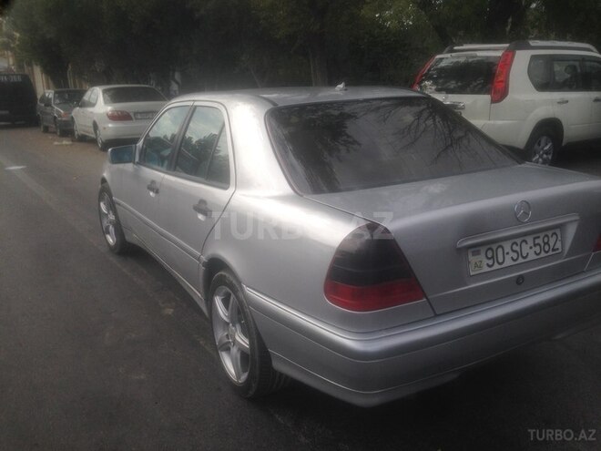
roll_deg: -0.1
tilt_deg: -14.9
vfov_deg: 42.9
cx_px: 300
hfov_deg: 55.4
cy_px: 226
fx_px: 573
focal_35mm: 33
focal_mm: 4.12
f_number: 2.4
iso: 50
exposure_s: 1/1106
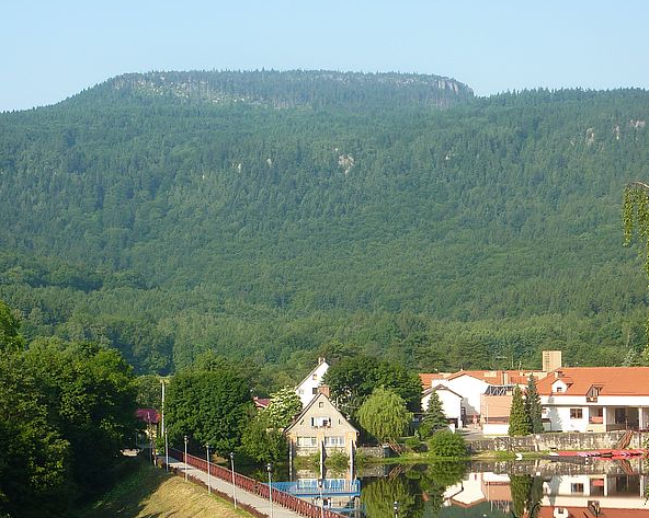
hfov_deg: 20.2
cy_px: 256
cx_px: 349
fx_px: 1824
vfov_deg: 16.2
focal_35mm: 95
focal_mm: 10.3
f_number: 4
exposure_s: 1/320
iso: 80
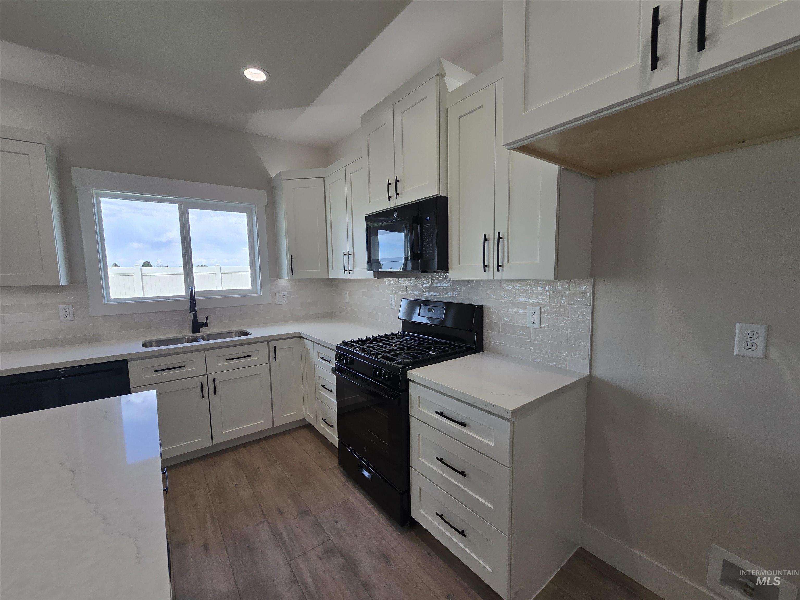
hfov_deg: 106.2
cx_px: 400
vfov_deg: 89.9
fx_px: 300
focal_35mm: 13
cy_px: 300
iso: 50
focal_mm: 2.2
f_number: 2.2
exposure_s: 1/202
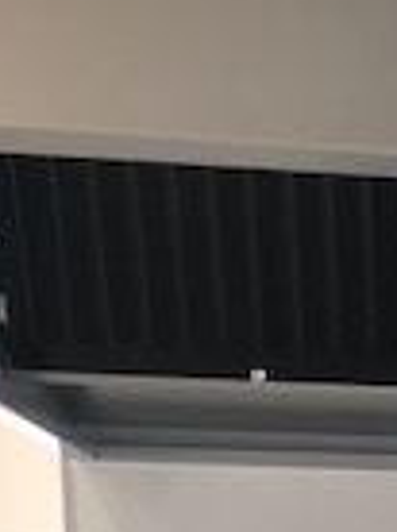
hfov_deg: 10.6
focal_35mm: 130
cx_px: 755
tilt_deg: -12.7
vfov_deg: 12.6
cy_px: 1172
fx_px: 1994
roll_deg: -1.5
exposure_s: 1/60
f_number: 1.8
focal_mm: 3.99
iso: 32
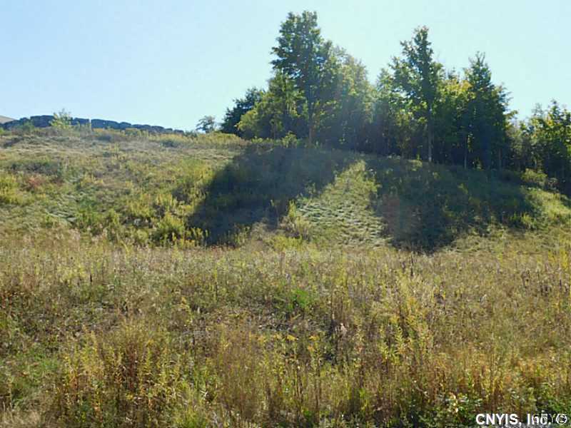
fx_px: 594
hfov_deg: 51.4
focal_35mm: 36
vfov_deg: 39.7
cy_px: 214
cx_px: 286
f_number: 3.5
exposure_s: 1/800
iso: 125
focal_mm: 6.3
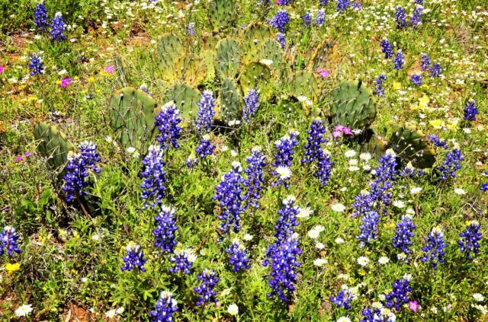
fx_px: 649
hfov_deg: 41.2
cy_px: 161
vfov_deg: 27.9
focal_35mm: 48
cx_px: 244
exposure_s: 1/125
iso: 200
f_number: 16
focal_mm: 32
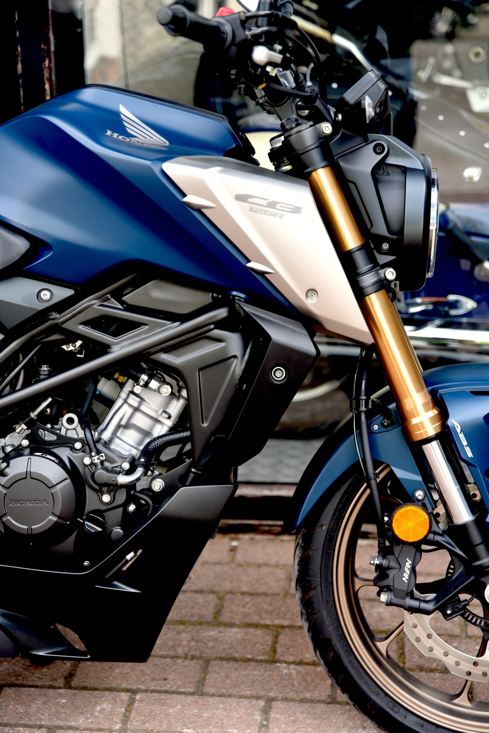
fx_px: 1425
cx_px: 244
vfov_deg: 28.8
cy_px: 366
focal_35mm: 70
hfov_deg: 19.5
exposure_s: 1/60
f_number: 3.5
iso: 100
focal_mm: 70
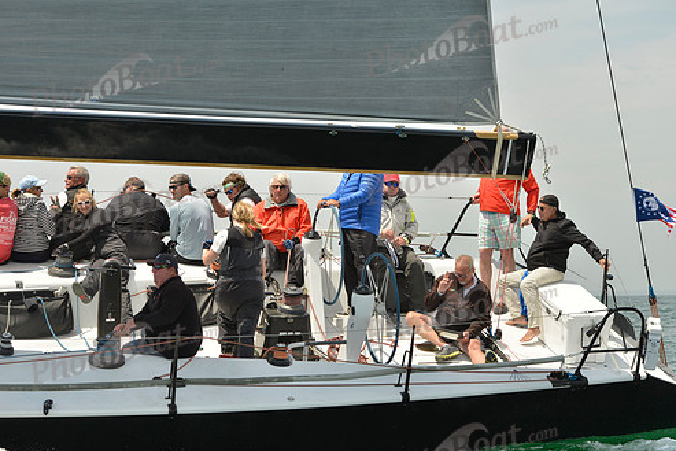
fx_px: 1878
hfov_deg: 20.4
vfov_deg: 13.7
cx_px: 295
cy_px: 260
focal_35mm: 100
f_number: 7.1
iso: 280
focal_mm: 85
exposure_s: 1/1250
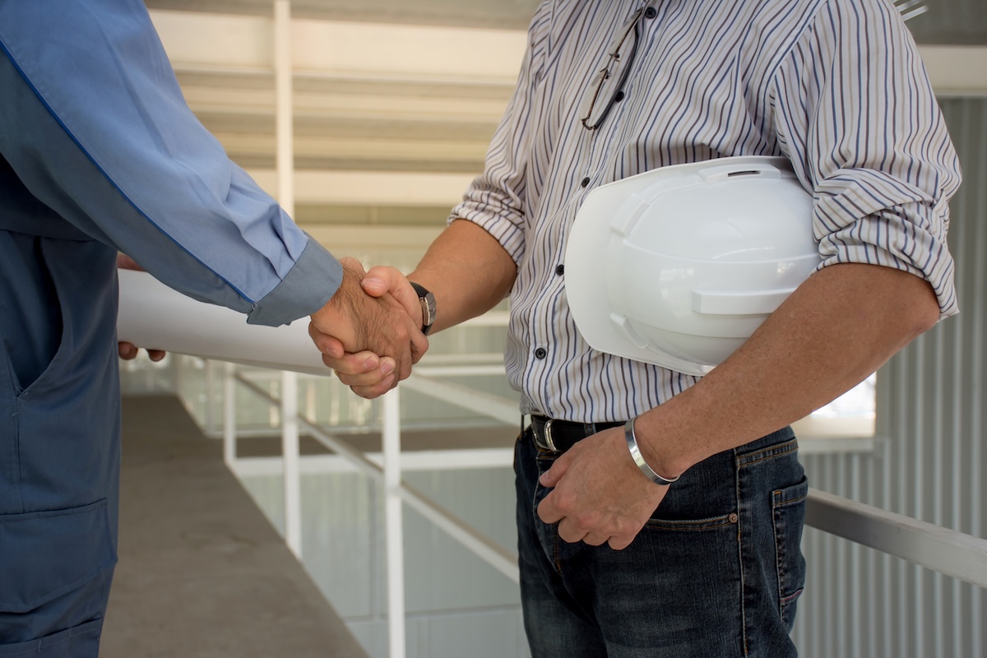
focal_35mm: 52
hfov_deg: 37.9
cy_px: 329
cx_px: 494
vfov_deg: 25.8
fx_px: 1439
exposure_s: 1/100
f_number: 4.2
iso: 100
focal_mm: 35
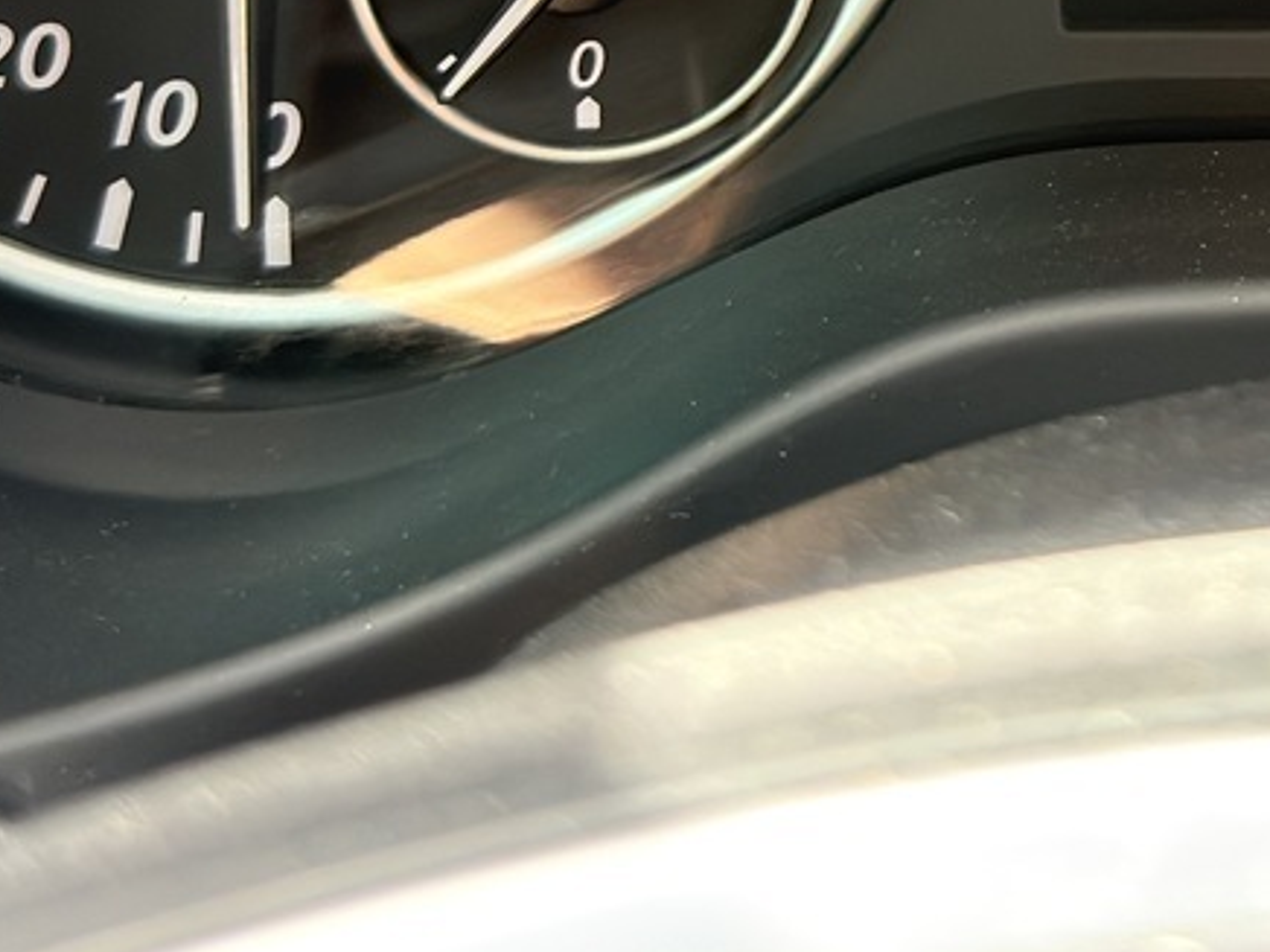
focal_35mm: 119
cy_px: -565
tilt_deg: -19.9
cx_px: 1471
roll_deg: +0.6
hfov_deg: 16.0
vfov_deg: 11.8
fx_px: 4366
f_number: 1.78
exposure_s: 1/101
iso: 200
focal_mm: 6.76
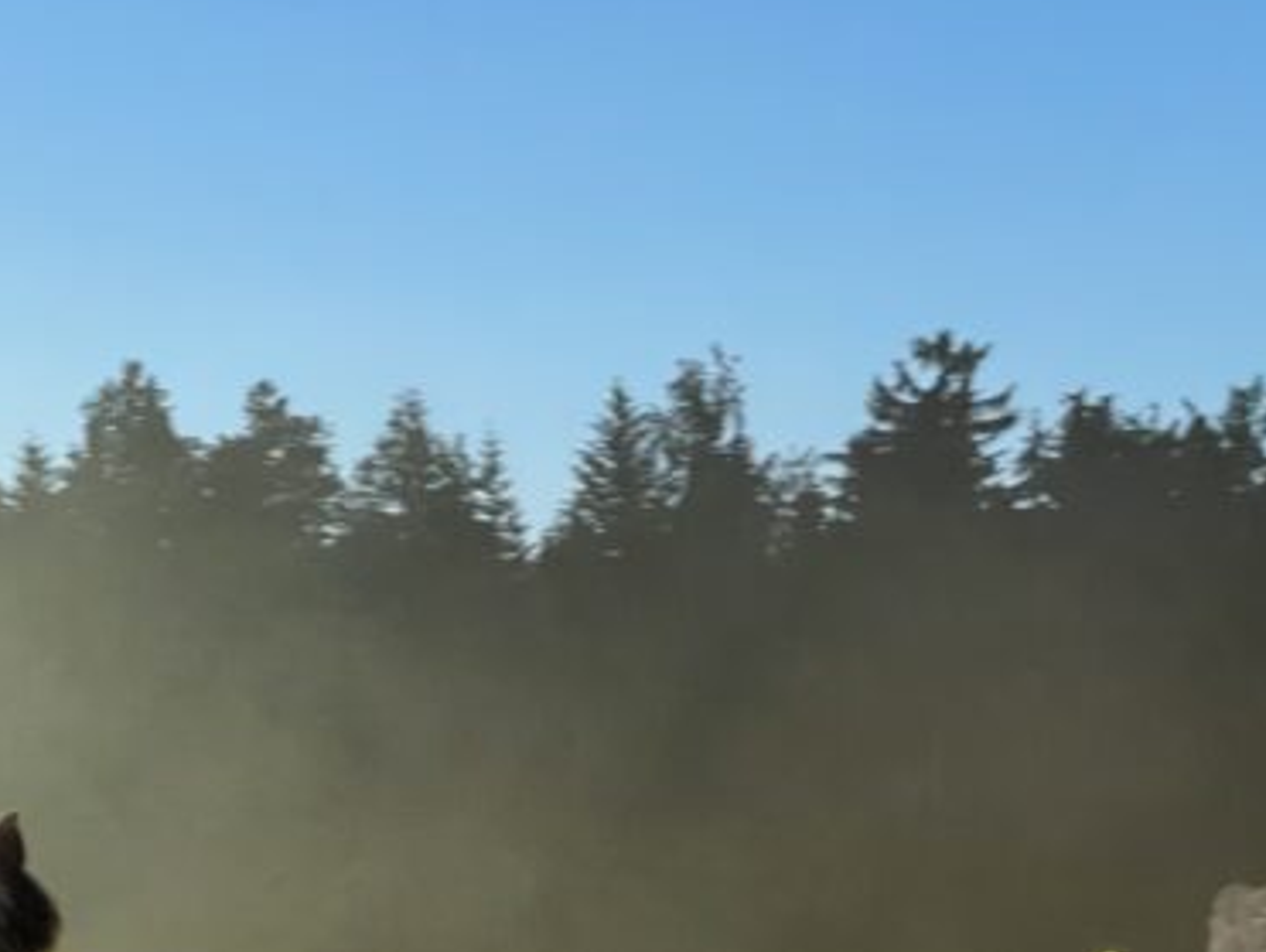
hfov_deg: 17.5
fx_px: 4100
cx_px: 317
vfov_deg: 13.1
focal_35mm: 112
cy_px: 935
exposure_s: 1/50
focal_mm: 6
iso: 500
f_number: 2
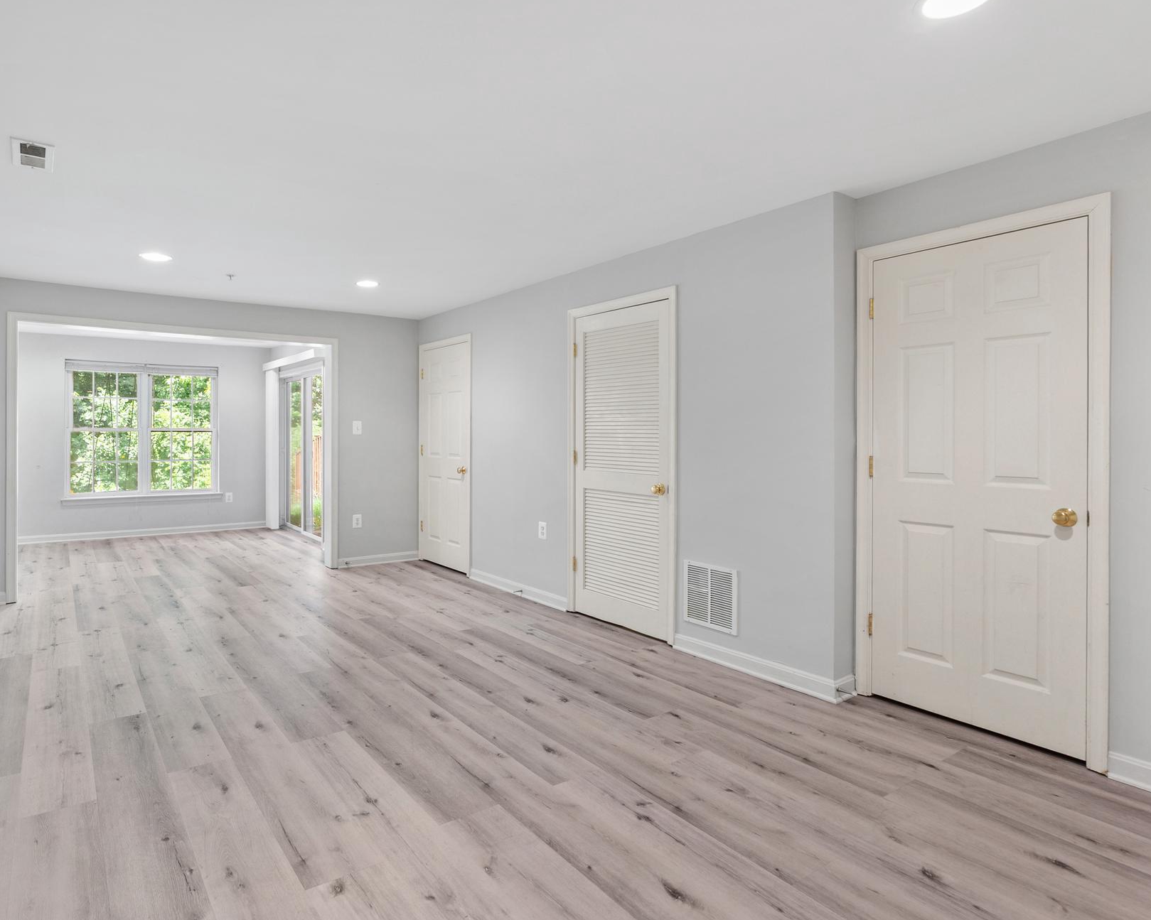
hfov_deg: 82.4
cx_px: 466
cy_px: 444
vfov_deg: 70.8
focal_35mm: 19
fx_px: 647
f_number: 8
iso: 320
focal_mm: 16
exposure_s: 1/1.25
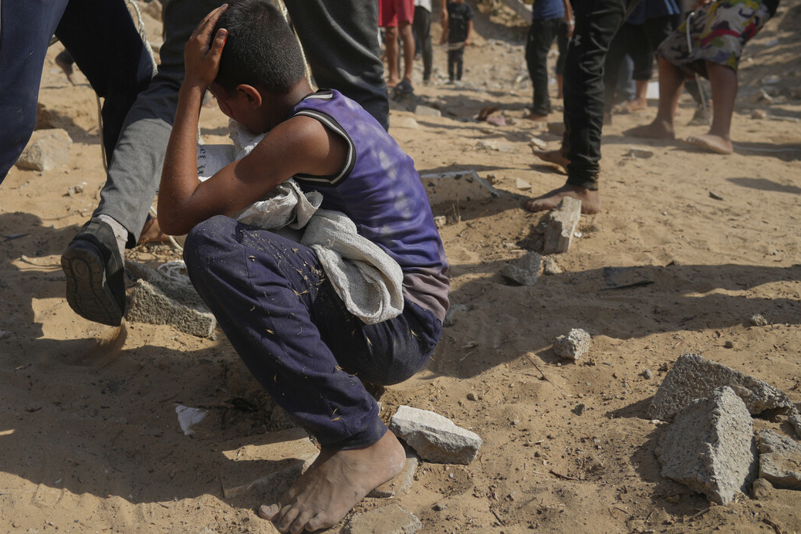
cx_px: 269
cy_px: 125
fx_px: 823
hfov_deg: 51.0
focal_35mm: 37
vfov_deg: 35.1
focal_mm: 24
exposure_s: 1/3200
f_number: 4
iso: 160
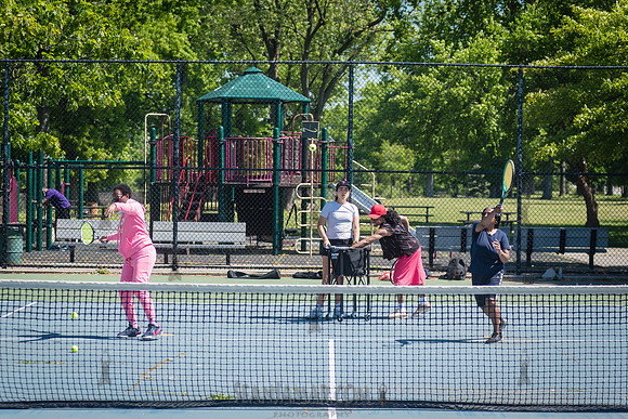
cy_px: 209
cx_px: 320
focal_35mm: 100
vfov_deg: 13.7
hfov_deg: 20.4
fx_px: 1747
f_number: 3.5
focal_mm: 80
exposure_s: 1/1600
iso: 200
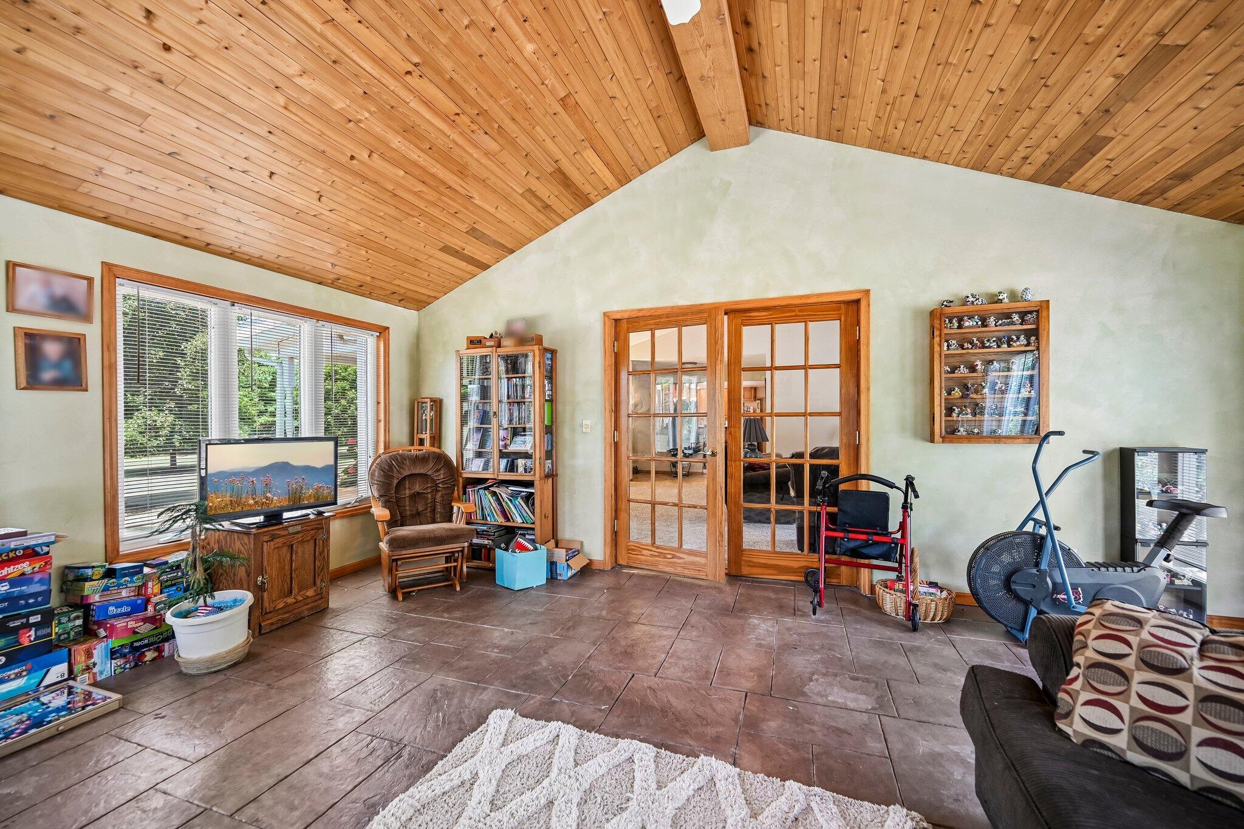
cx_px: 622
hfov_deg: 104.3
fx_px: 484
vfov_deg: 81.2
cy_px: 414
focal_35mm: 14
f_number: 4
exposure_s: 1/20
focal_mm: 14
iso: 400
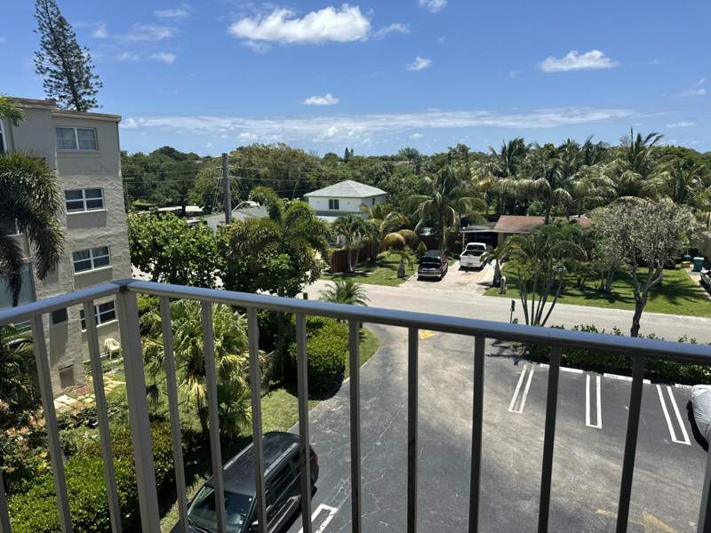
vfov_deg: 56.8
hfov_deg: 71.6
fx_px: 493
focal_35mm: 24
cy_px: 266
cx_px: 356
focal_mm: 6.76
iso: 80
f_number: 1.78
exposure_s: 1/4608
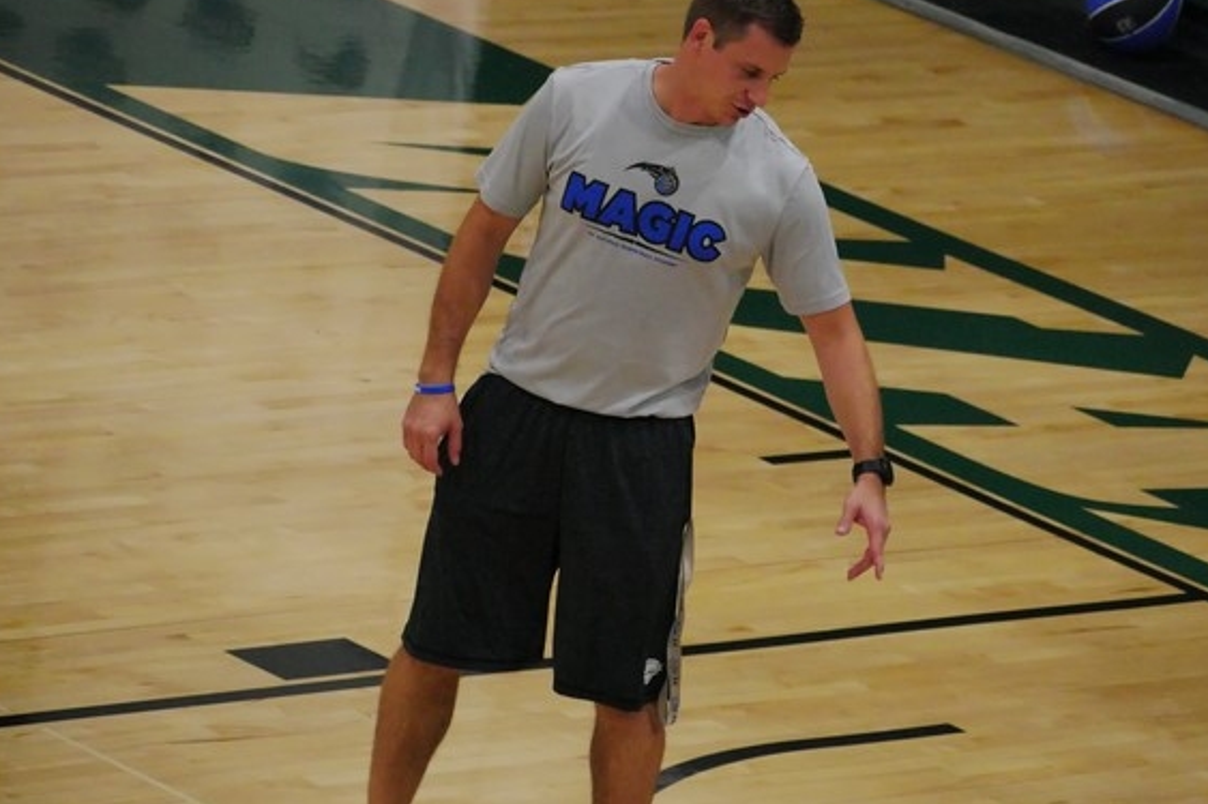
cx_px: 628
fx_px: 11103
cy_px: 345
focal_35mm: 331
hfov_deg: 6.2
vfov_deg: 4.2
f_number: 5.6
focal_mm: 140
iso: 6400
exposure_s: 1/320
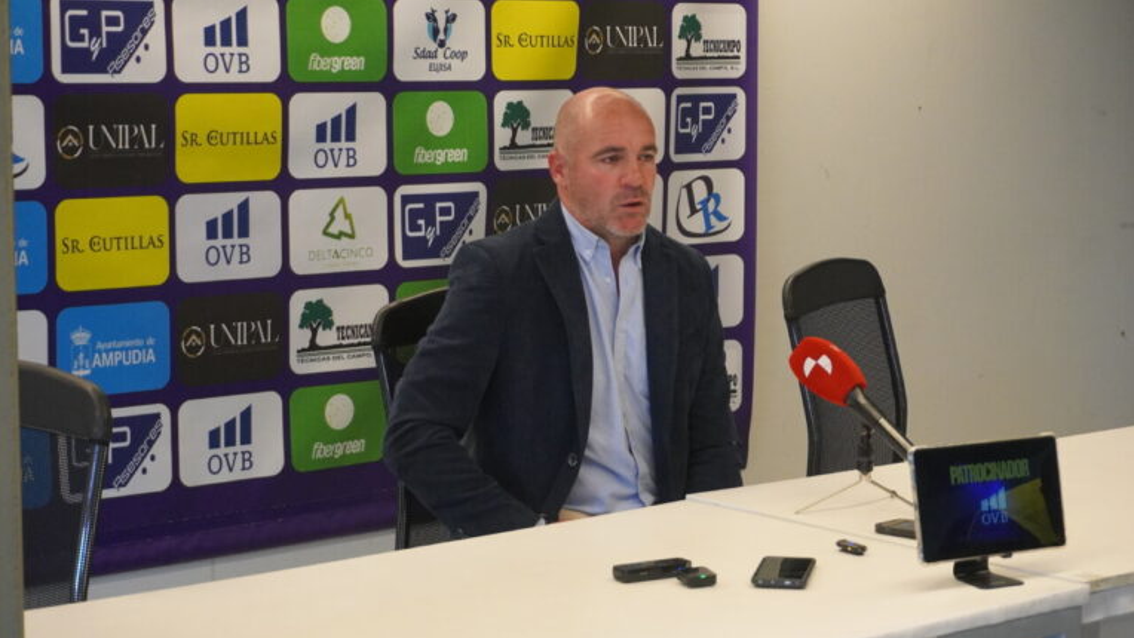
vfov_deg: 15.3
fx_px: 2376
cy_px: 332
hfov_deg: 26.8
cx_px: 568
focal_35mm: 79
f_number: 5.6
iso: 3200
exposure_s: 1/160
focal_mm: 50
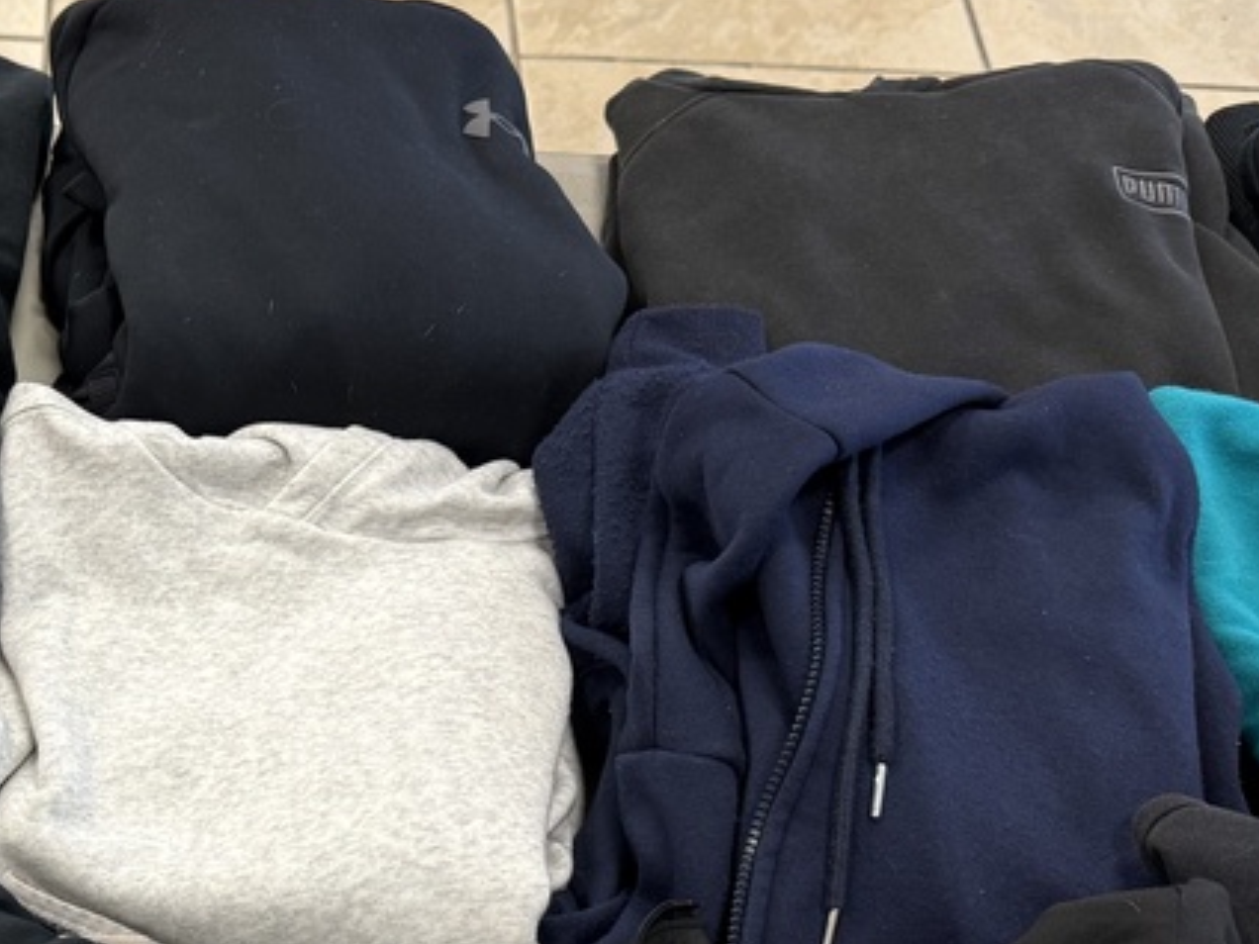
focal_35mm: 58
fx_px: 2109
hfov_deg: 30.6
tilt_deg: -54.5
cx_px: -27
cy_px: 721
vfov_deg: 24.9
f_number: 1.78
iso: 125
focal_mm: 6.76
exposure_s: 1/60
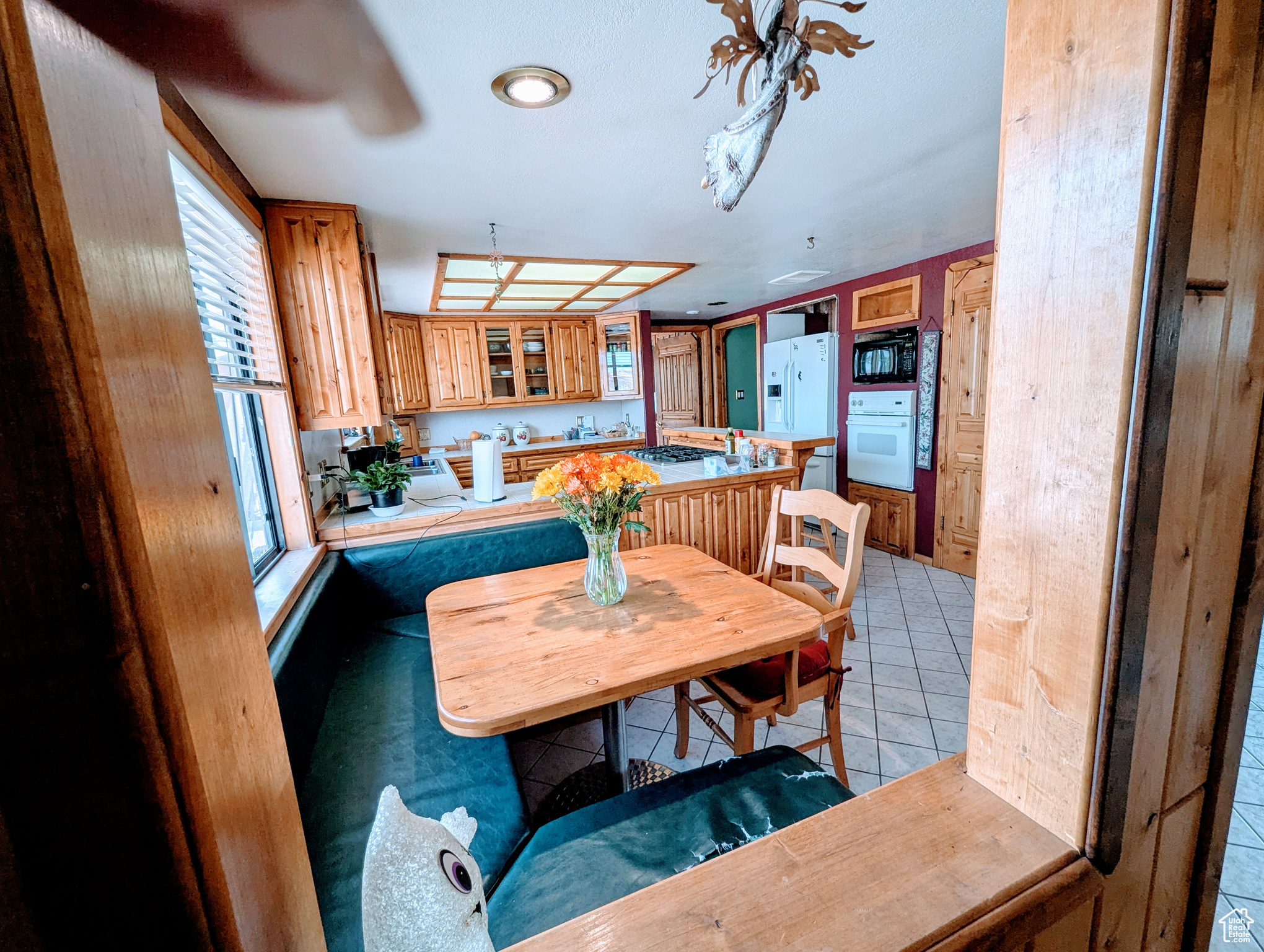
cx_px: 632
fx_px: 475
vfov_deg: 90.1
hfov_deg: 106.1
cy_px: 476
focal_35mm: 13
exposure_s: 1/60
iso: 49
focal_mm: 1.95
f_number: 2.2
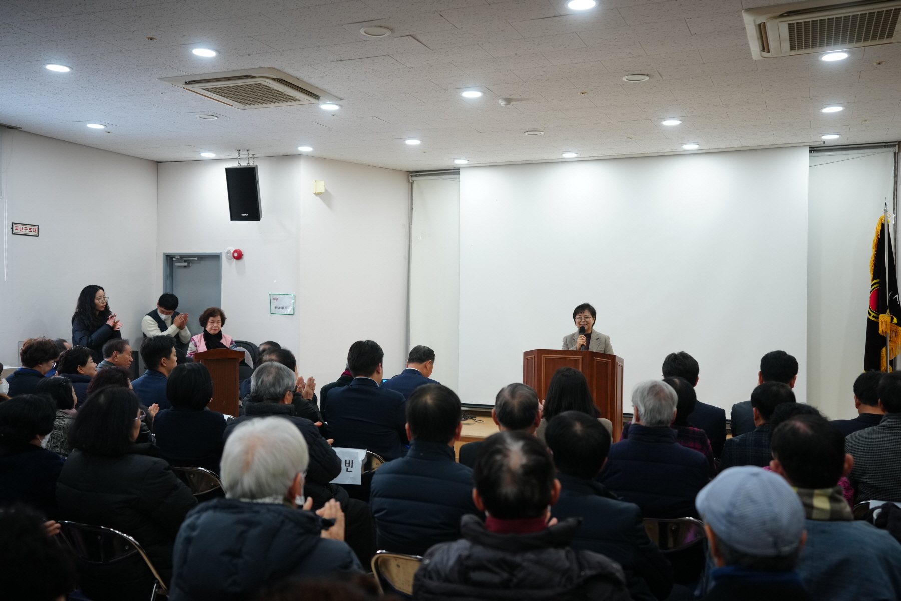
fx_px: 876
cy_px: 300
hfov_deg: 54.4
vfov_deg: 37.9
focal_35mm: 35
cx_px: 450
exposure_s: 1/160
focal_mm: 35
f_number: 2.8
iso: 800
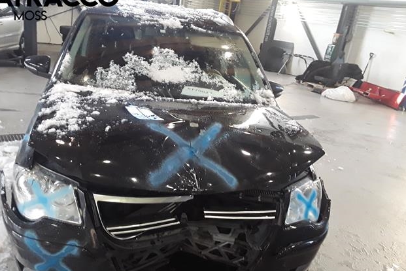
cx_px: 203
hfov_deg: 61.9
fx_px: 338
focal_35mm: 30
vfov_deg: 43.6
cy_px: 141
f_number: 1.9
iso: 200
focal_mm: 2.91
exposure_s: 1/50
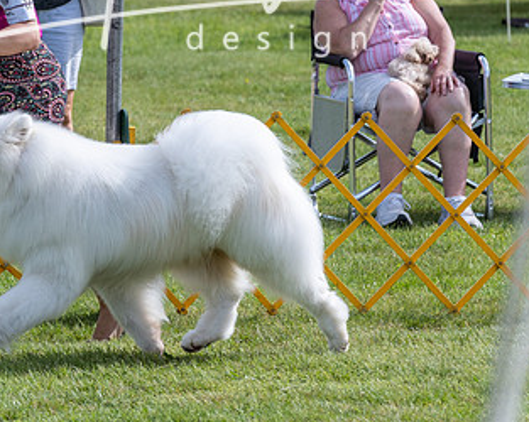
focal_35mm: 339
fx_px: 5304
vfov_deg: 4.6
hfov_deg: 5.7
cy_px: 51
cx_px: 49
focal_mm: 148
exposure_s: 1/1250
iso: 250
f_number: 5.6
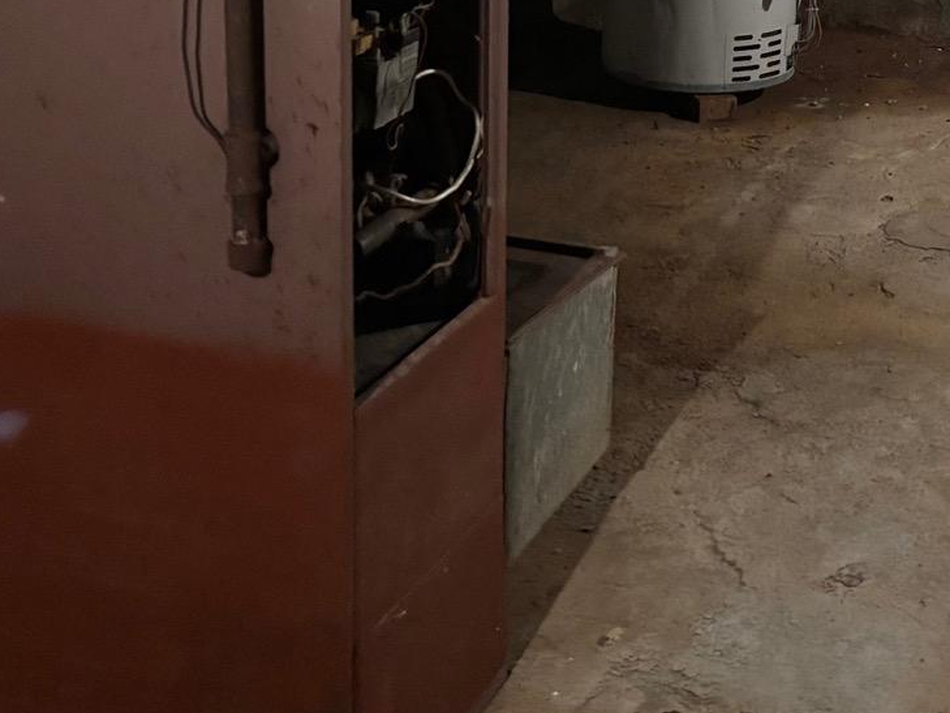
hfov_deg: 25.4
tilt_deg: -7.1
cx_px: 940
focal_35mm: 73
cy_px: -91
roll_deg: -2.6
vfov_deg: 19.3
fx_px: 2004
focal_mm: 5.96
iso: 1000
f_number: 1.6
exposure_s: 1/30
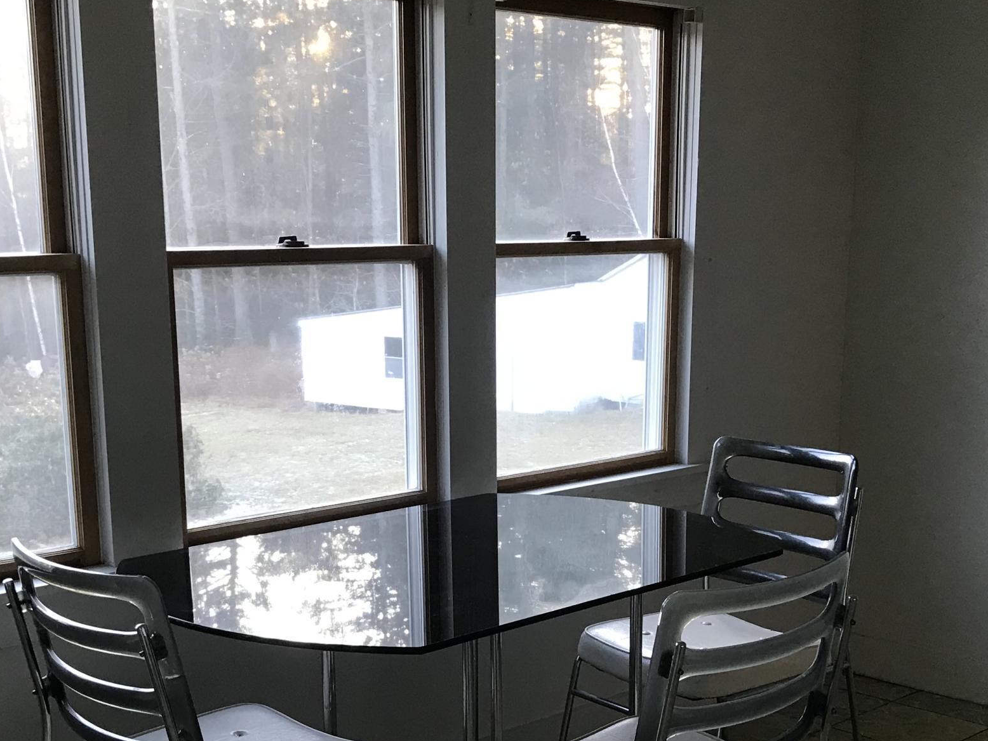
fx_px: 1541
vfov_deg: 26.5
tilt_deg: -14.0
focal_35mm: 54
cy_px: 589
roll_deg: +0.1
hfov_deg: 35.5
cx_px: 563
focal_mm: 3.99
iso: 40
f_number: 1.8
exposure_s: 1/24
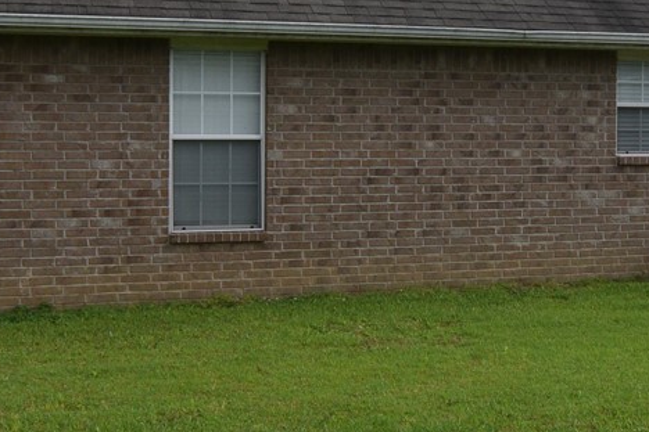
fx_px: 1354
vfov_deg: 18.1
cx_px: 413
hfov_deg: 26.9
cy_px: 159
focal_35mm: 75
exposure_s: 1/320
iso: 200
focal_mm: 11.5
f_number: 9
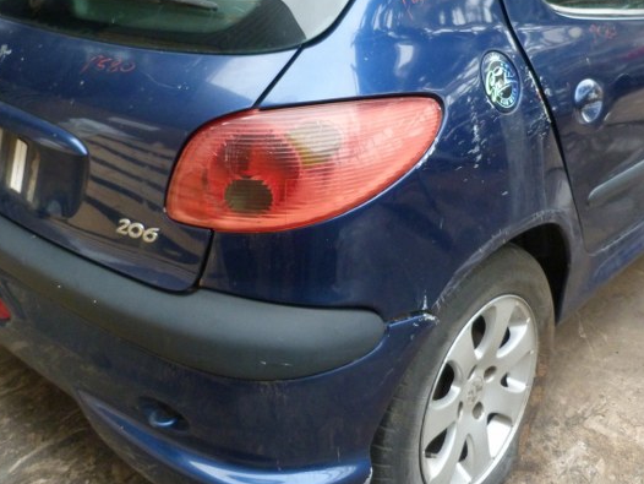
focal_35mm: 38
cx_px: 373
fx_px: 707
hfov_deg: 48.8
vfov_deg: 37.1
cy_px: 136
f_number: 2.8
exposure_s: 1/60
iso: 320
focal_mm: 4.5
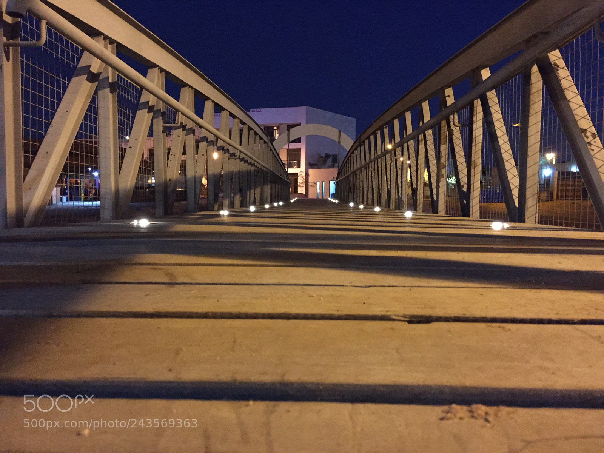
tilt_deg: -2.2
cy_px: 226
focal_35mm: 29
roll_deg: +0.0
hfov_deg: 61.7
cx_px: 302
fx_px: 506
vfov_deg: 48.2
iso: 1000
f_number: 2.2
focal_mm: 4.15
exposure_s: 1/17
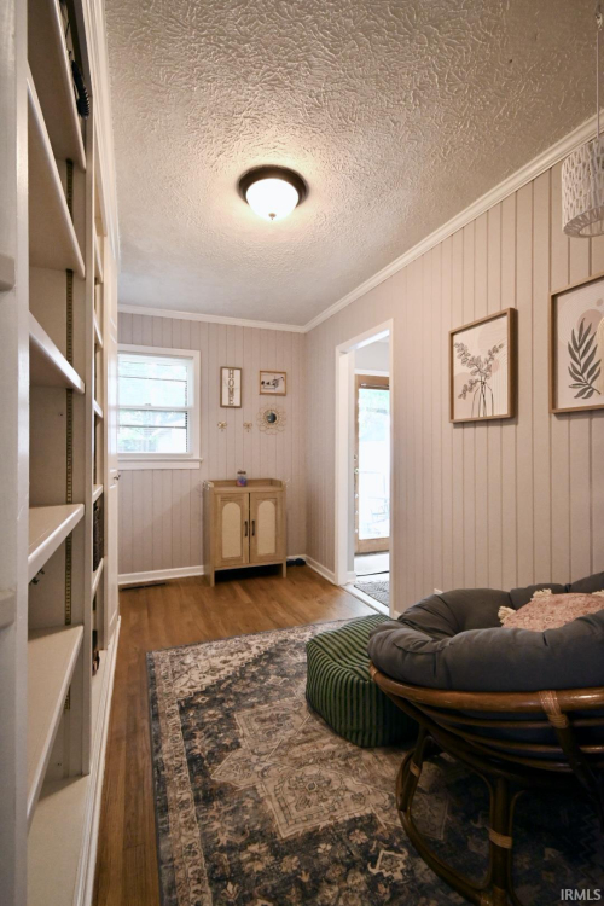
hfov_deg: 77.3
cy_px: 453
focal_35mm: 15
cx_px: 302
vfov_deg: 100.4
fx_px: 377
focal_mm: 10
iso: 2800
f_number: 4.5
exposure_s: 1/125
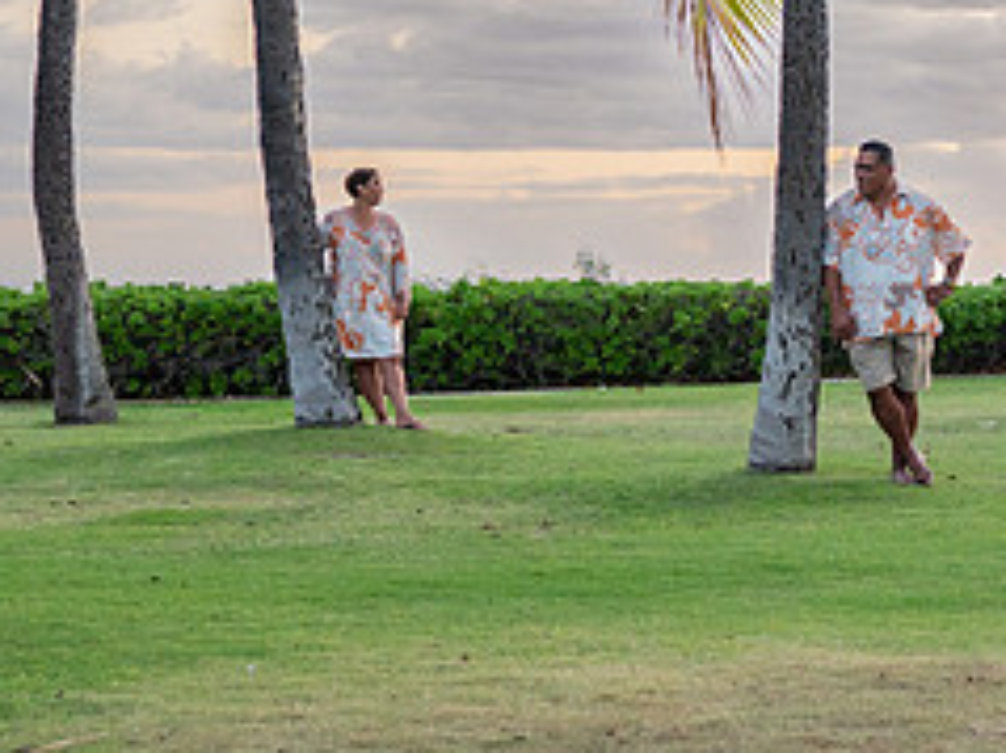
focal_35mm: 91
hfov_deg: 20.8
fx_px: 2643
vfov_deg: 16.1
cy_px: 192
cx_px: 1027
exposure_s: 1/80
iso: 1000
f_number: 4
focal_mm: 35
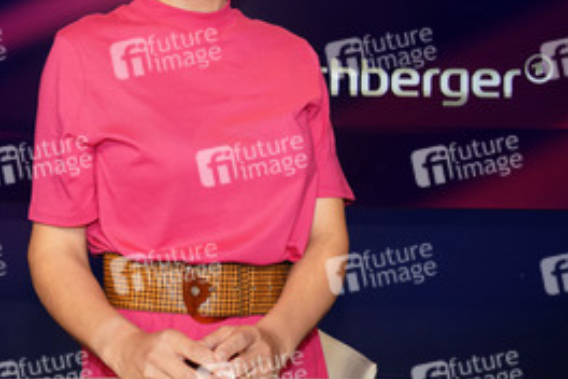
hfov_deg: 34.2
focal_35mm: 58
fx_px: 915
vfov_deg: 23.2
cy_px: 108
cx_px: 195
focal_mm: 34
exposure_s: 1/125
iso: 2000
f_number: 5.6
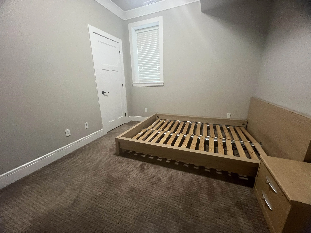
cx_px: 156
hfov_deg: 106.2
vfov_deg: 89.9
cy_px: 116
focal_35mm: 13
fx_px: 117
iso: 640
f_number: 1.8
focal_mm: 1.57
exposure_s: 1/60
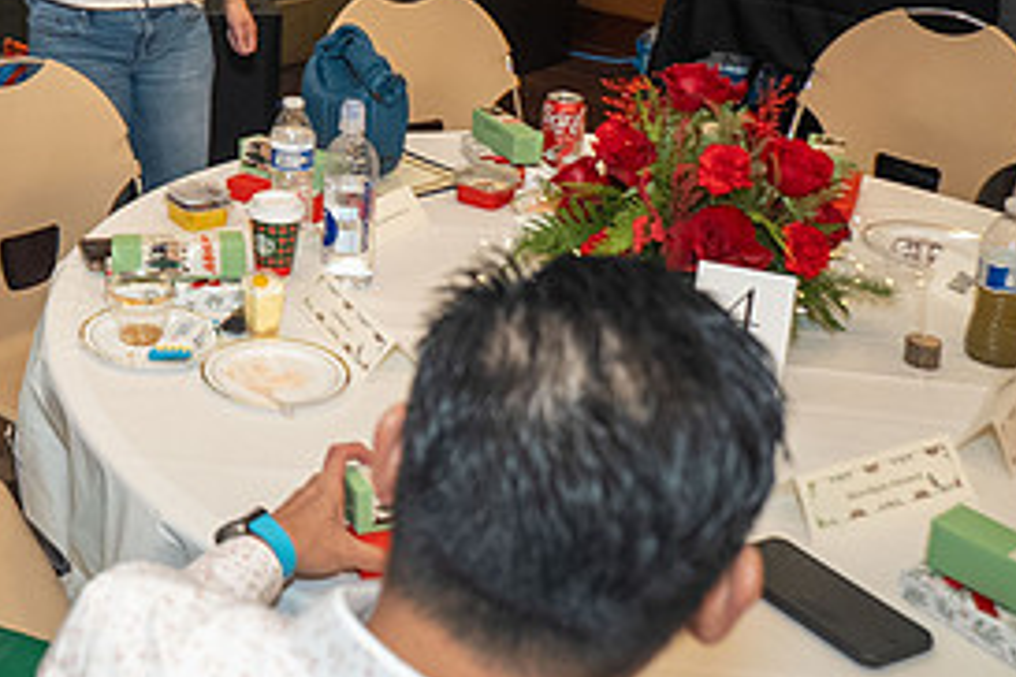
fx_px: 1439
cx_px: -26
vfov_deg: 25.3
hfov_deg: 34.9
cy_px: 9
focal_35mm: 51
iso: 1600
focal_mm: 24
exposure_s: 1/100
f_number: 3.5
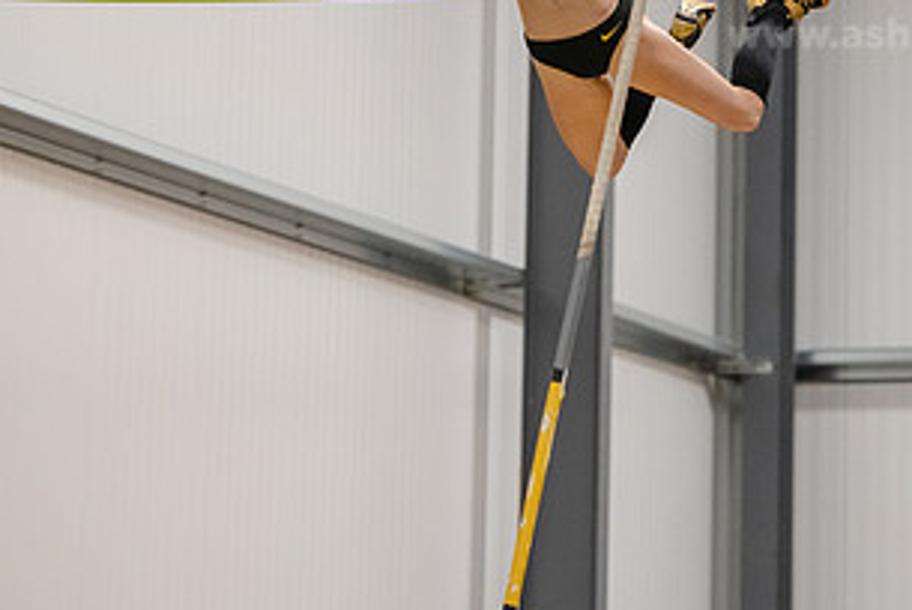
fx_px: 5883
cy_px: 97
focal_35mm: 232
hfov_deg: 8.9
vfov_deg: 5.9
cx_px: 592
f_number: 2.8
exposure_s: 1/800
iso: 6400
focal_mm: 122
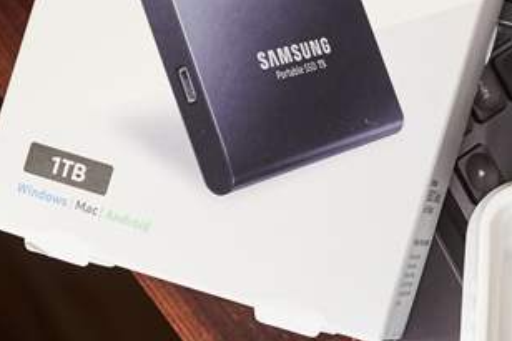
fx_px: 2587
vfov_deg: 7.5
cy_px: 94
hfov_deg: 11.1
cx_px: 607
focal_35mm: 182
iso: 800
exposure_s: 1/100
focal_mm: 70
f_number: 7.1
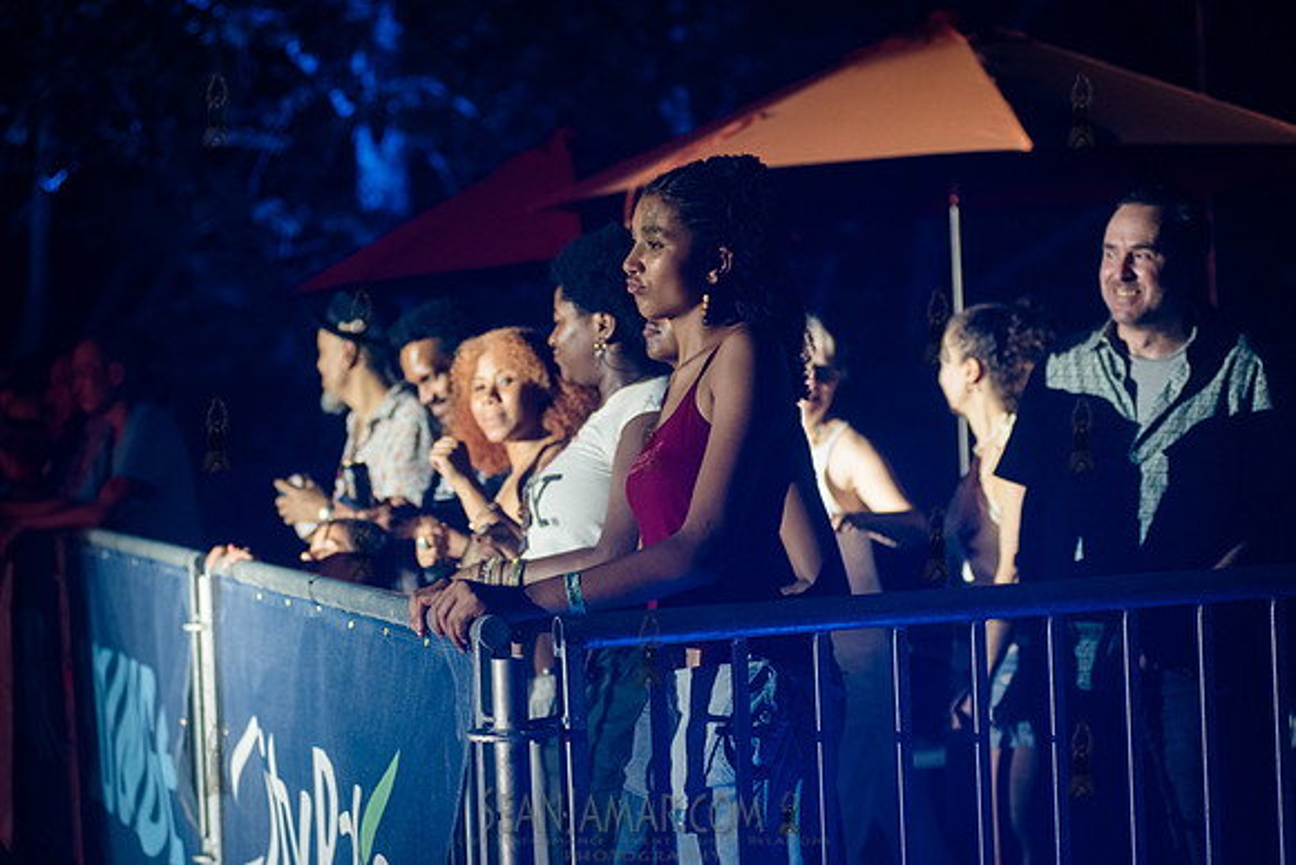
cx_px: 648
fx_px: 2881
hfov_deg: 25.4
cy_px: 432
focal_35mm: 80
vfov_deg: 17.1
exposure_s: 1/250
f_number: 3.2
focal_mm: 80
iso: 4000
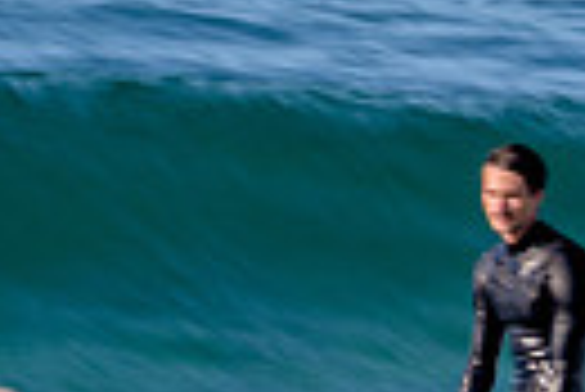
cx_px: 551
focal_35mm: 2735
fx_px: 44493
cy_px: 586
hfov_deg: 0.8
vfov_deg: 0.5
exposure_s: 1/13
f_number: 13
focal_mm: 500
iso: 31
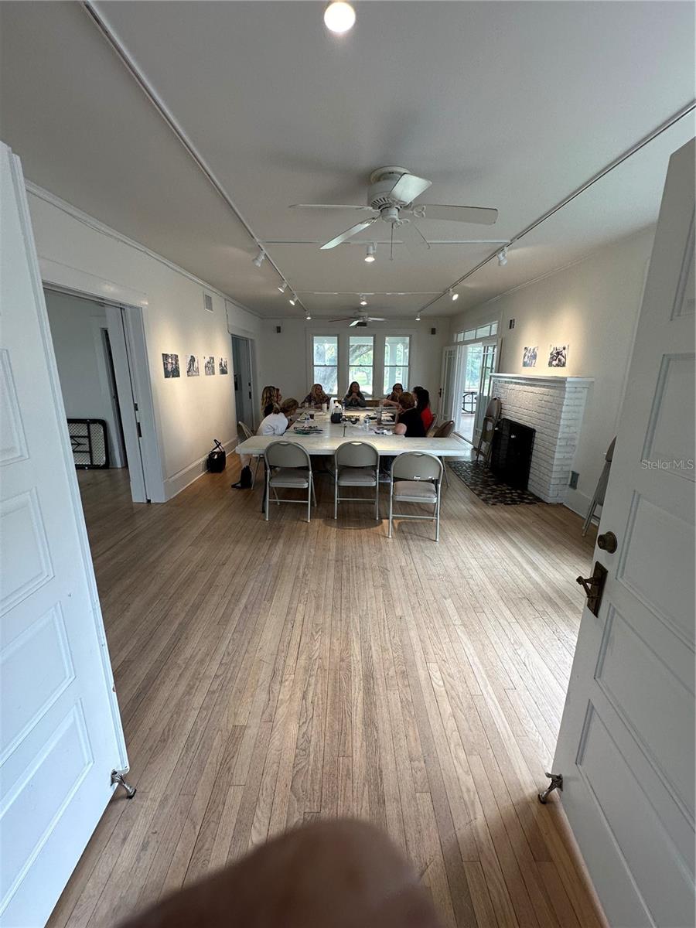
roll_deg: -0.9
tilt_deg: -16.0
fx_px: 375
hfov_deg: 85.7
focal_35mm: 14
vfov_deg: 102.1
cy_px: 464
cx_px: 348
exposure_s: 1/120
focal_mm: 2.22
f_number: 2.2
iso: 100
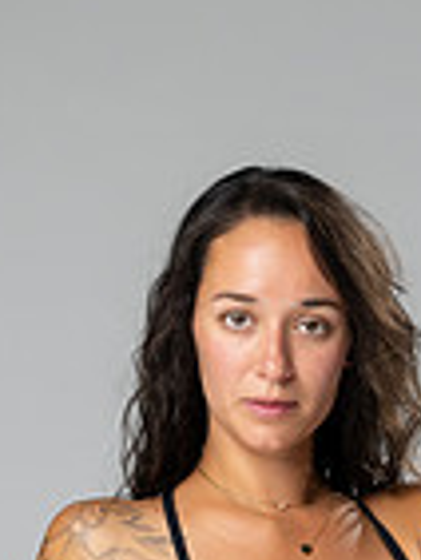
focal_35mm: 260
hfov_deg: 5.7
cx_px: 187
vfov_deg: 7.6
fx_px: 4210
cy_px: 429
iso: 200
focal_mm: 85
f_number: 3.2
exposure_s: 1/160
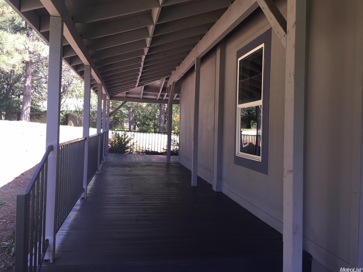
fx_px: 315
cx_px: 177
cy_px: 132
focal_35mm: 30
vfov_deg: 46.8
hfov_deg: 60.0
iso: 32
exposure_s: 1/120
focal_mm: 4.15
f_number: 2.2
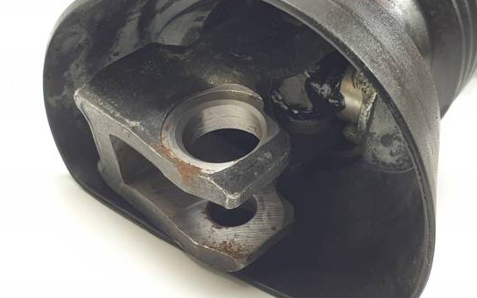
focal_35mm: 33
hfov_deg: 58.1
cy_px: 145
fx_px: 429
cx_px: 247
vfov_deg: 38.3
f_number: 2.4
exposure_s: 1/50
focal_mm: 4.3
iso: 80
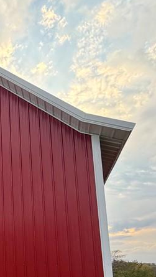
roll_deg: -0.3
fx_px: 257
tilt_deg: +9.8
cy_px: 221
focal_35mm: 35
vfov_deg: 53.0
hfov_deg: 26.0
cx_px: -71
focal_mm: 2.22
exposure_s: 1/203
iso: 40
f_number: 2.2
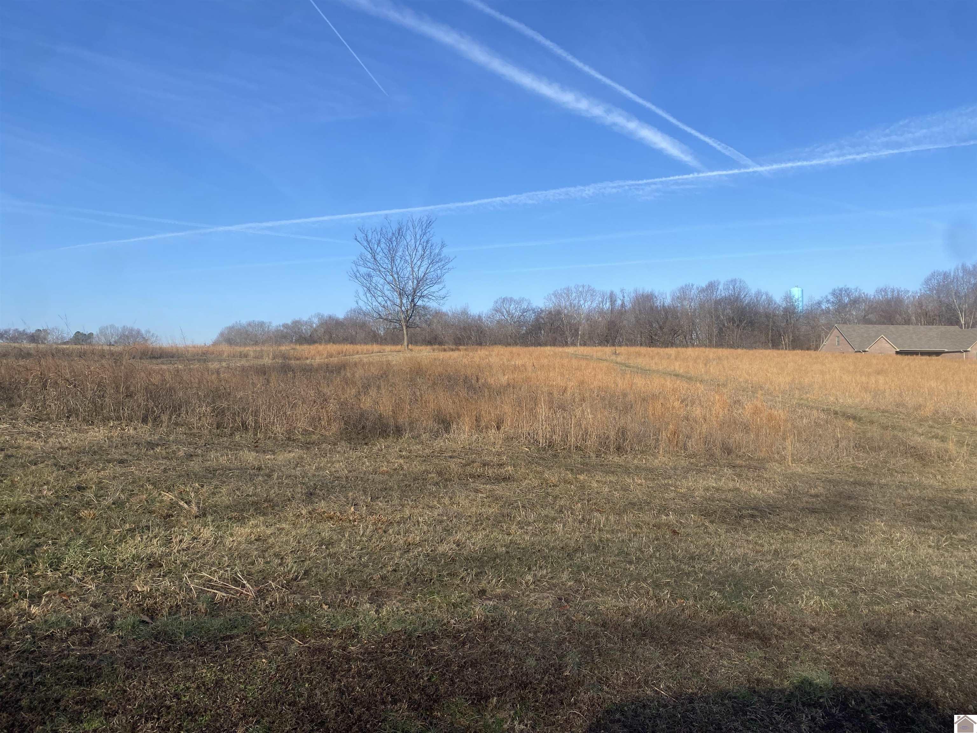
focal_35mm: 26
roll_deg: -2.4
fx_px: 734
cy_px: 366
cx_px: 488
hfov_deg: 67.3
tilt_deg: +3.9
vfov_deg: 53.1
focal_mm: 4.25
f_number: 1.8
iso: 32
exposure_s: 1/2028
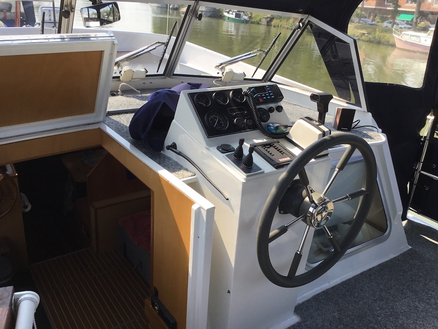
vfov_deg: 45.4
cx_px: 219
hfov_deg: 58.4
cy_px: 164
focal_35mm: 31
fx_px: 392
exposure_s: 1/450
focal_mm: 3.3
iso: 25
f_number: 2.4
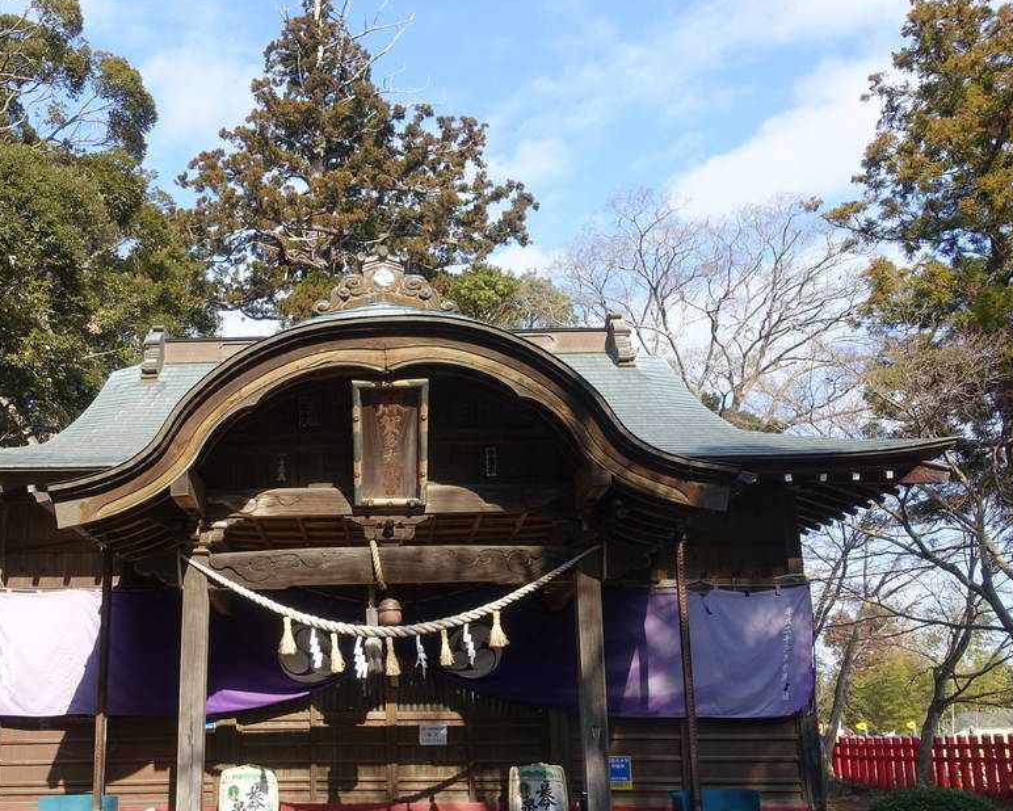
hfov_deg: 50.6
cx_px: 342
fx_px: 1050
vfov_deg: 42.0
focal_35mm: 35
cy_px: 496
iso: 125
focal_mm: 8.8
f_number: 5.6
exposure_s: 1/200
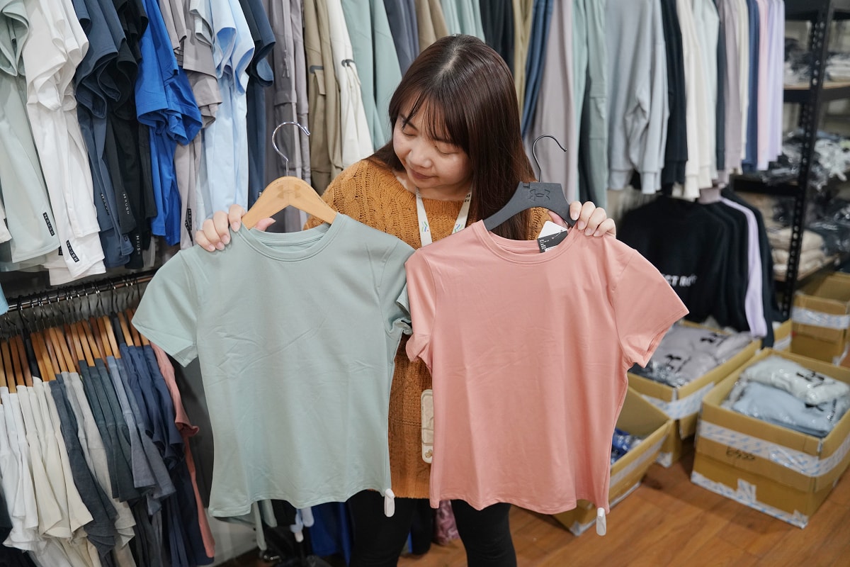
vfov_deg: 46.4
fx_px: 661
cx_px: 425
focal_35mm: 28
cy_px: 284
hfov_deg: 65.5
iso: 1600
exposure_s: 1/160
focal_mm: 28
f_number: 2.8
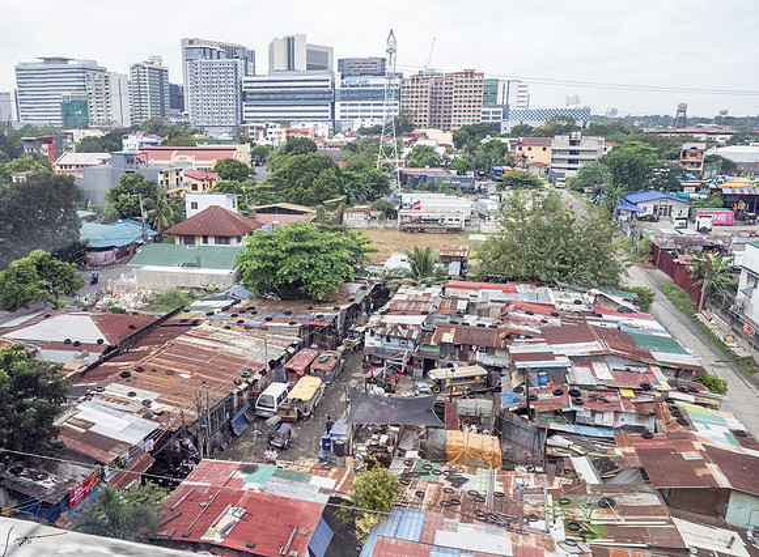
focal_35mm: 30
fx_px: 655
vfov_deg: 46.0
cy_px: 300
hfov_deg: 59.7
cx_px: 308
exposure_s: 1/640
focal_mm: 24
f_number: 5.6
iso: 3600
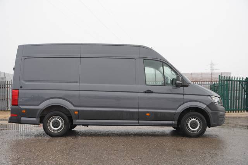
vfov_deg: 30.7
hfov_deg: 44.9
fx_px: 300
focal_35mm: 44
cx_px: 124
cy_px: 82
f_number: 4.5
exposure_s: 1/100
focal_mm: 43.6
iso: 100
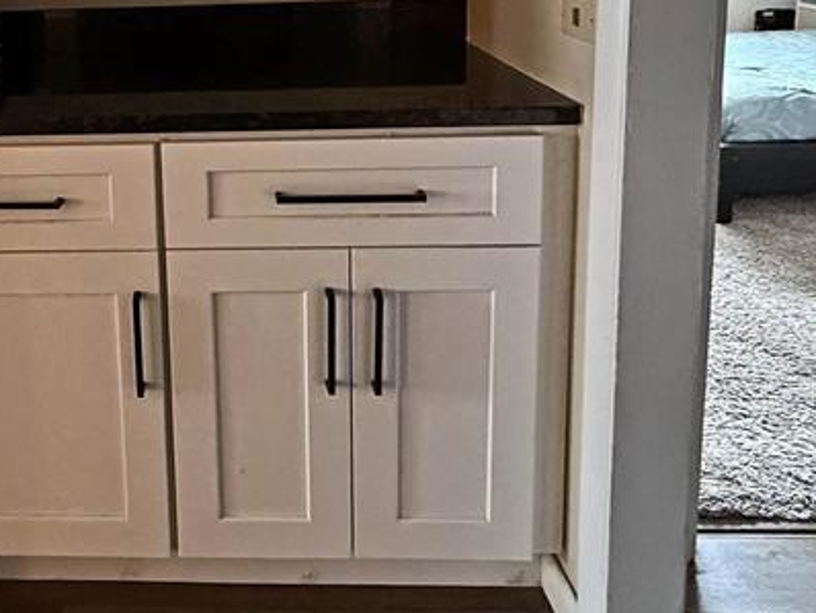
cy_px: 31
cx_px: 182
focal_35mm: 36
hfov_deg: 48.9
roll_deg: +3.3
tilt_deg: -9.1
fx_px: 849
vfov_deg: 36.5
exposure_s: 1/60
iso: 640
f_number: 2.2
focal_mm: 2.22
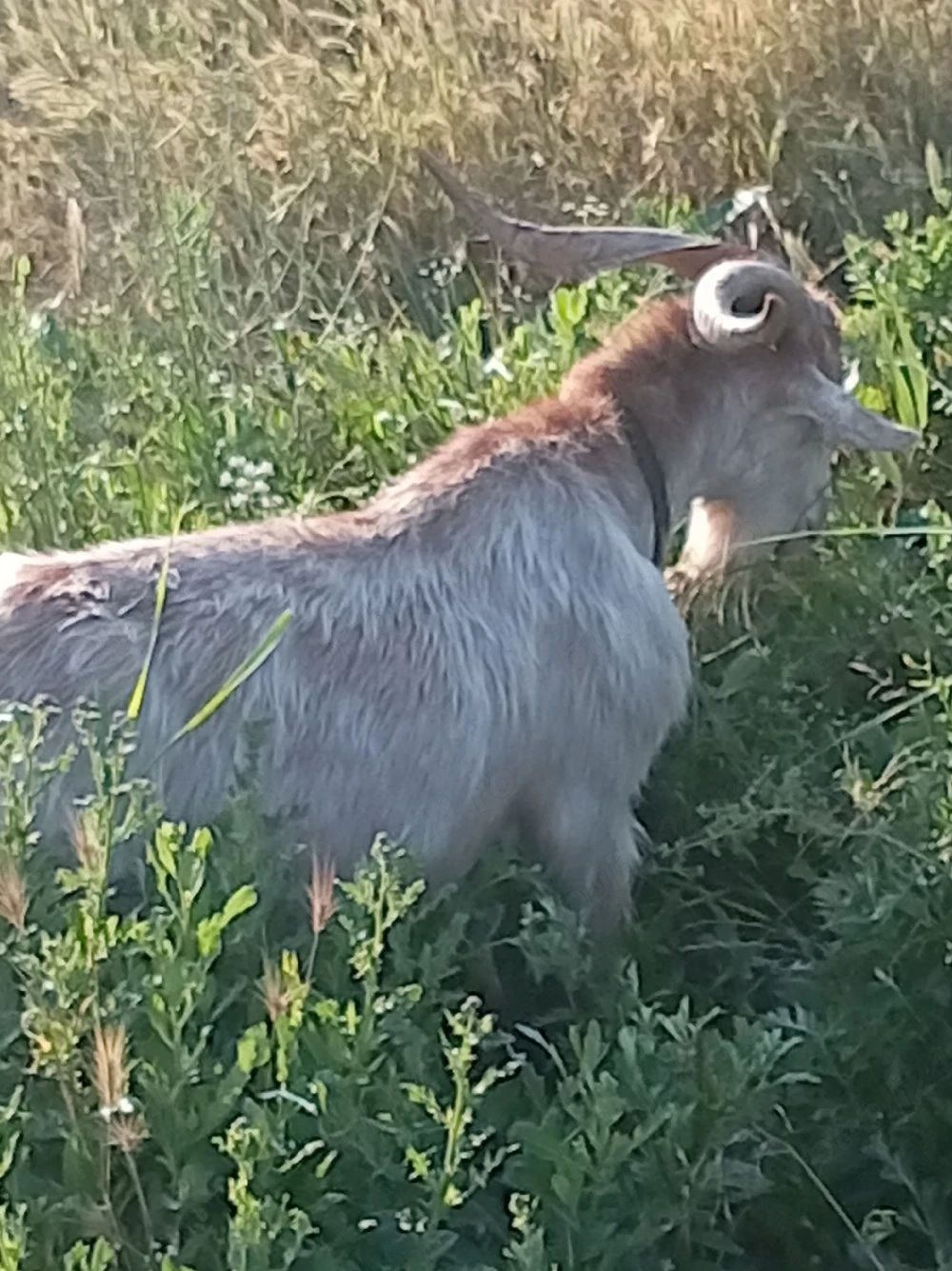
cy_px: 636
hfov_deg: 12.0
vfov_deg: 16.0
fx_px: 4514
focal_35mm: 123
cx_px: 476
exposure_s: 1/588
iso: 103
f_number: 1.8
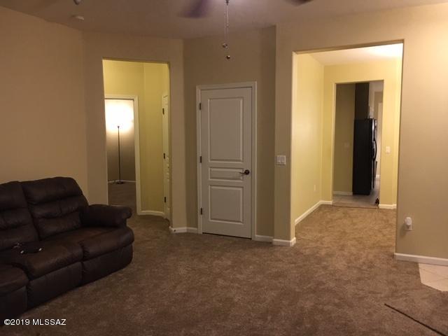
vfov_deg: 48.2
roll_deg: +0.7
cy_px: 168
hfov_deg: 61.7
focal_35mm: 29
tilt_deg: -4.8
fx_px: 375
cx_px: 224
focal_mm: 4.15
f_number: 2.2
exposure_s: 1/30
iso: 200
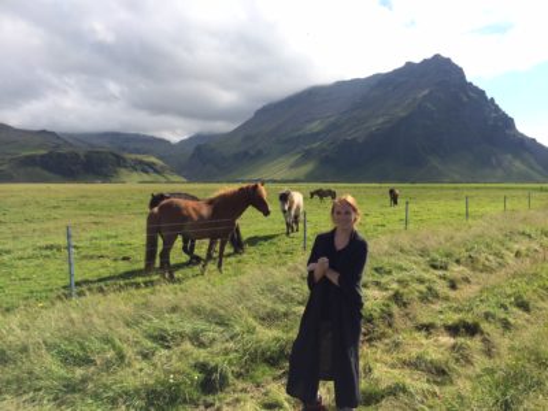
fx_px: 475
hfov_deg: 60.0
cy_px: 206
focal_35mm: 30
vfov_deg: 46.8
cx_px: 274
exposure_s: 1/2053
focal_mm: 4.12
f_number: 2.2
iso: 32
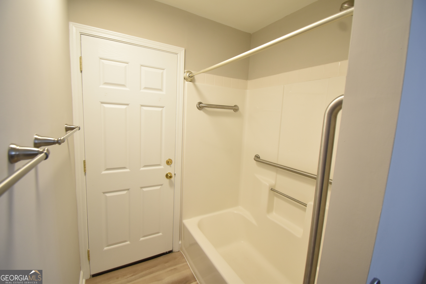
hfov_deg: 100.4
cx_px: 213
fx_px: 177
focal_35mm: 15
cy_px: 142
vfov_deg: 77.3
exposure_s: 1/15
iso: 560
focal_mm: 10
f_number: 4.5
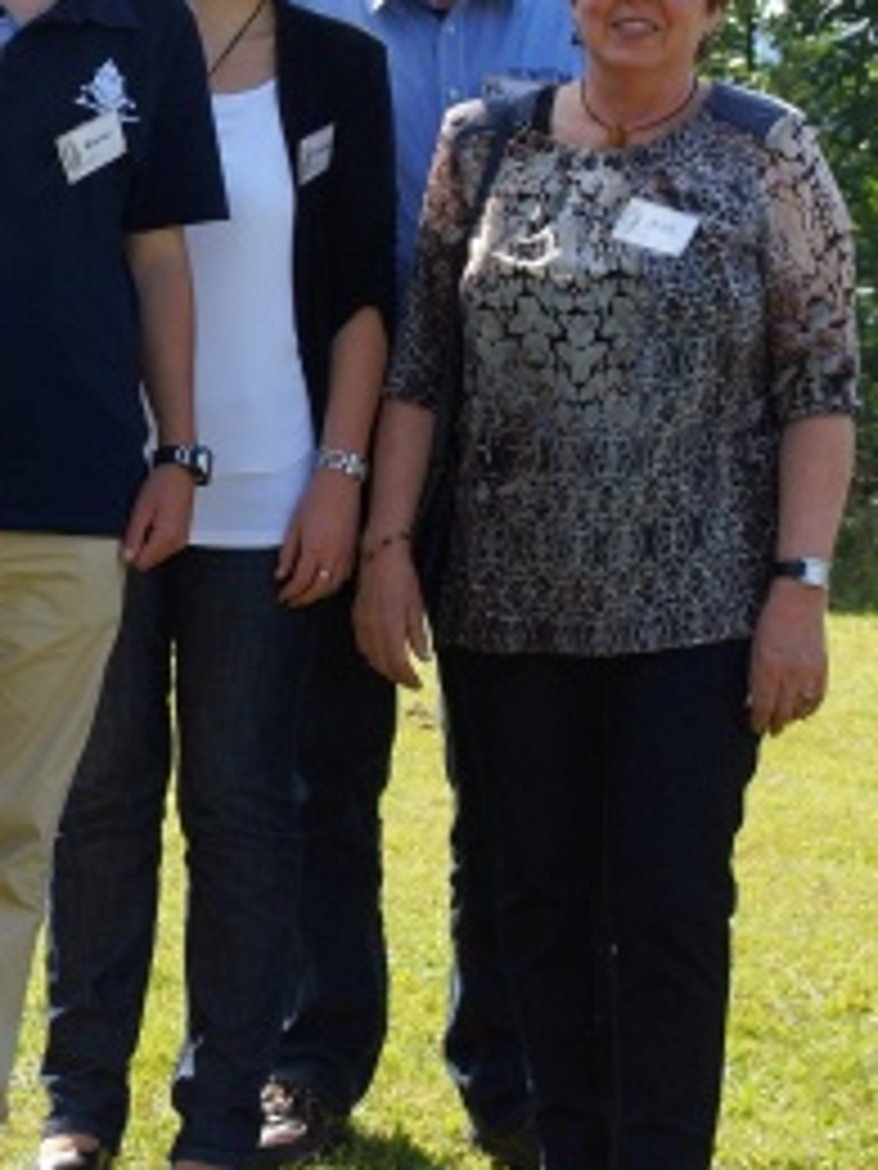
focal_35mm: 133
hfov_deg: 10.9
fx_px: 4498
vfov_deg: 14.8
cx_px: -230
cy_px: 468
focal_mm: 40
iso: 250
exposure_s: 1/400
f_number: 7.1
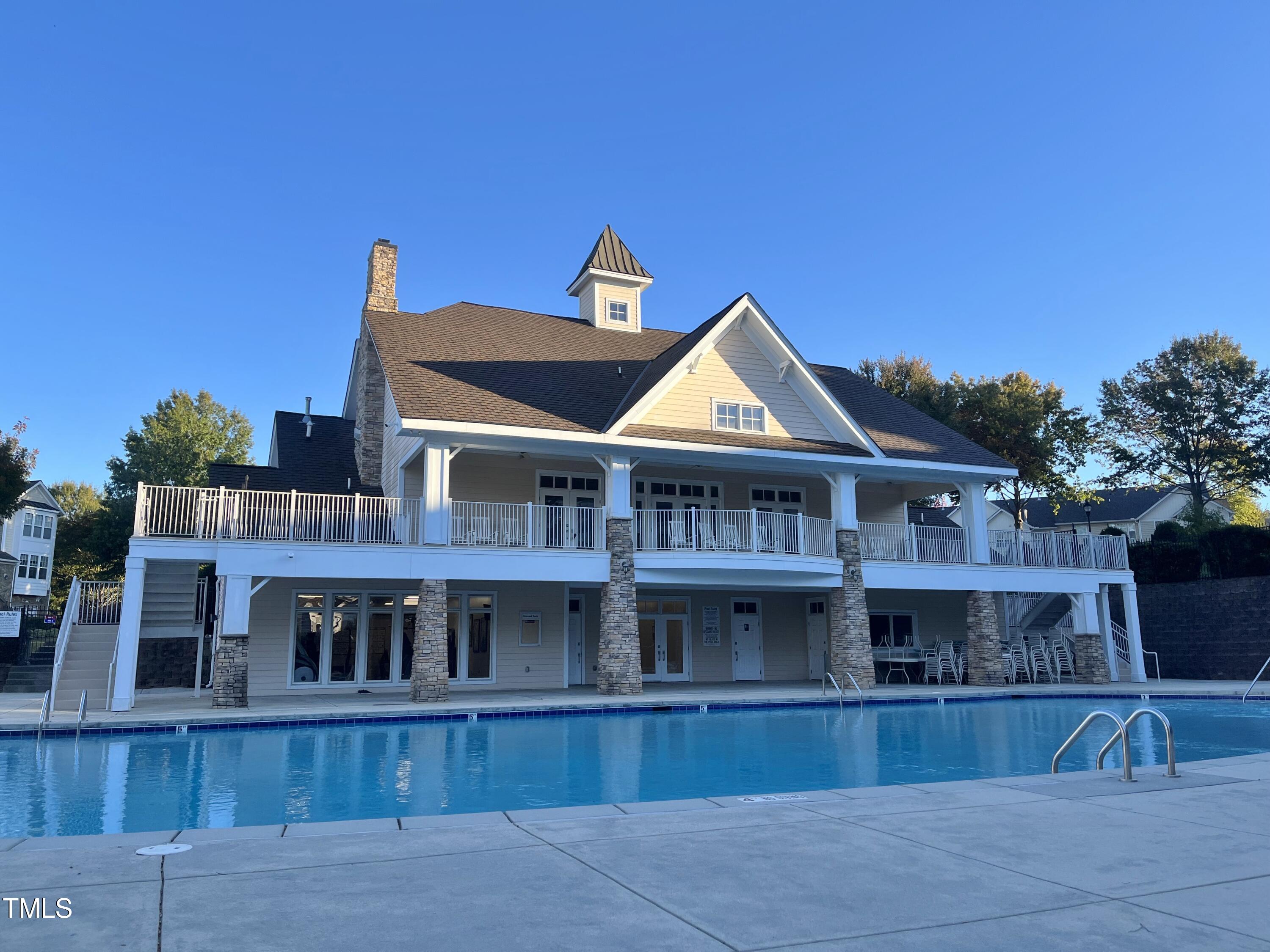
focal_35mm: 26
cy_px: 476
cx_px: 635
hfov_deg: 67.3
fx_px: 954
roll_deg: +0.6
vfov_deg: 53.1
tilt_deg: +11.0
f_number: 1.6
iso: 50
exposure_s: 1/1238
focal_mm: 5.1
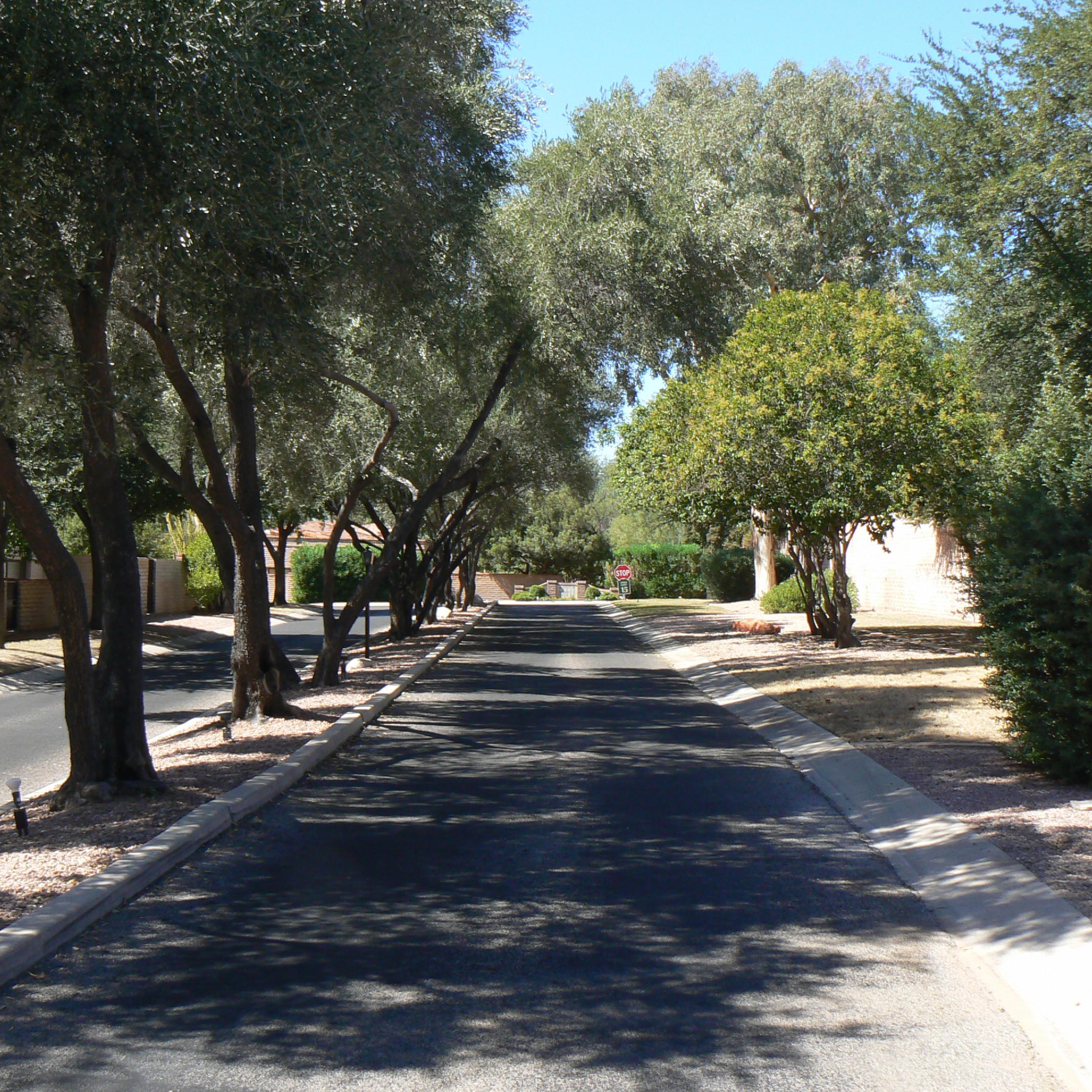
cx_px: 392
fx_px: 1606
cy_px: 515
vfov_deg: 37.5
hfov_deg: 37.3
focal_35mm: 45
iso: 80
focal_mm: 6
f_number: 5.6
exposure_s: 1/160
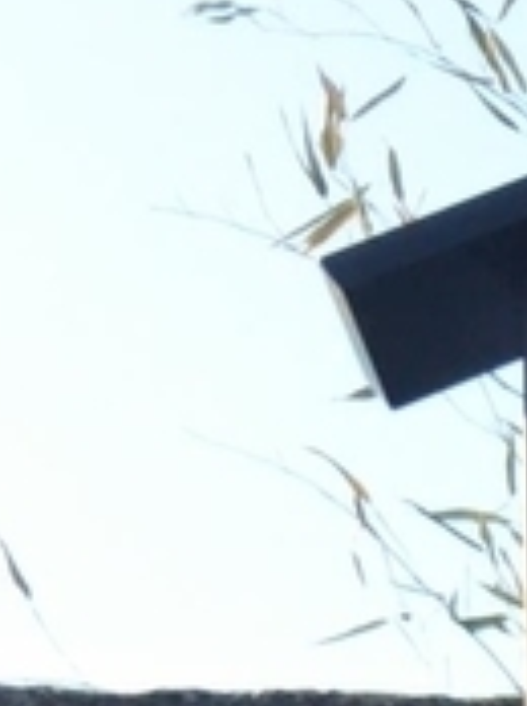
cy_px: 1749
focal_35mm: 207
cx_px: 1524
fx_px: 4212
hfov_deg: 6.6
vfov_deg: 8.6
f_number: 2.2
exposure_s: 1/333
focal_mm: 4
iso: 27
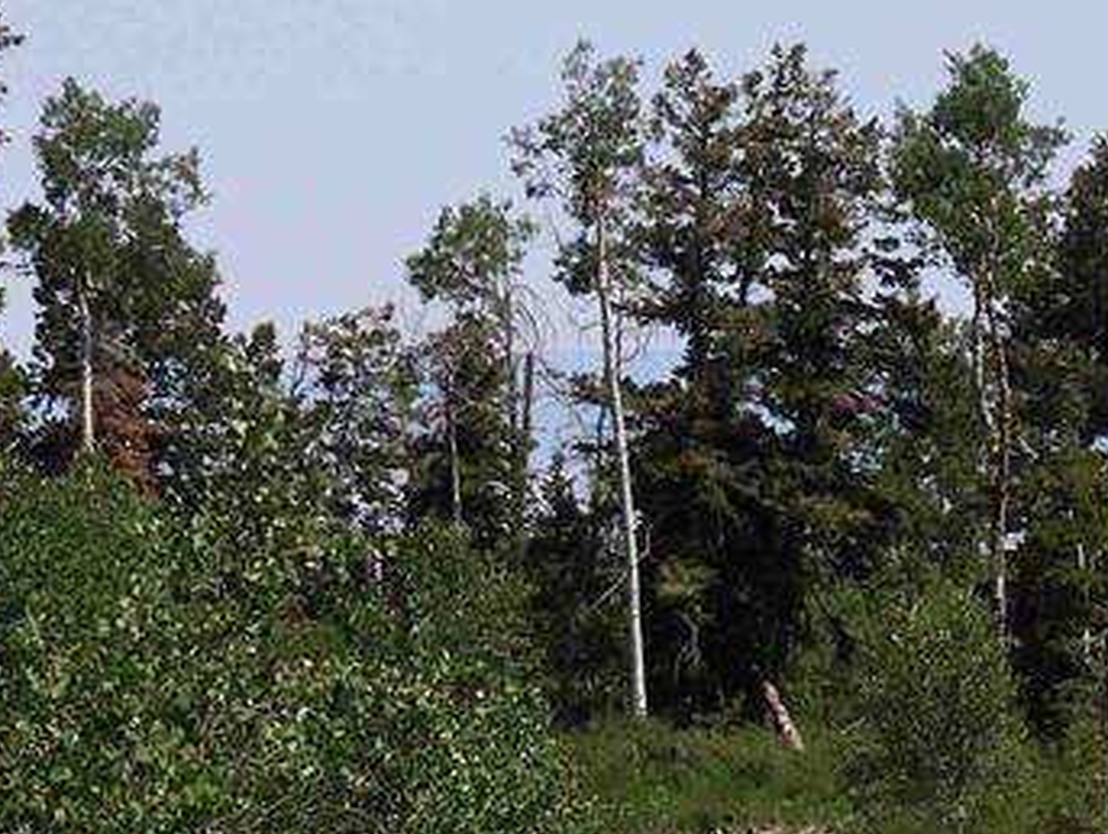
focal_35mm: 164
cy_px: 850
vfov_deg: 9.0
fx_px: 5255
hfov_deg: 12.0
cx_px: 988
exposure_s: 1/1600
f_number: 3.5
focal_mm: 9.8
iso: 100
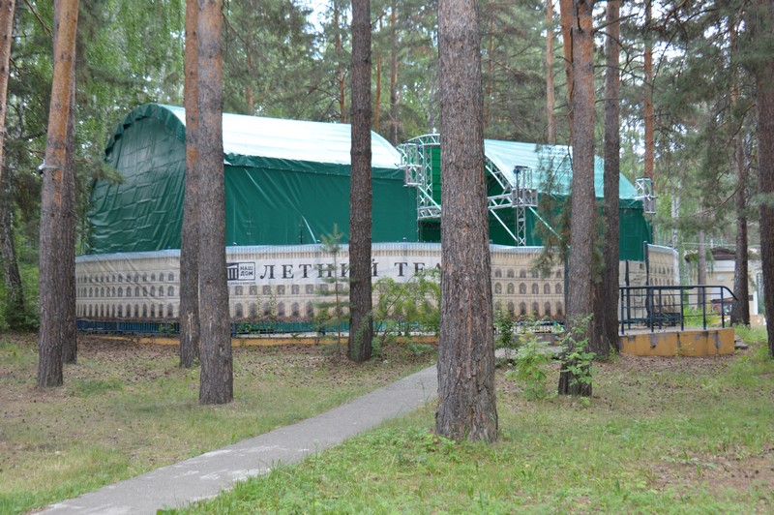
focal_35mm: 45
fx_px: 967
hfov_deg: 43.6
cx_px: 387
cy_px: 258
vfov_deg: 29.8
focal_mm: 30
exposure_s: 1/125
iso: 360
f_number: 5.6
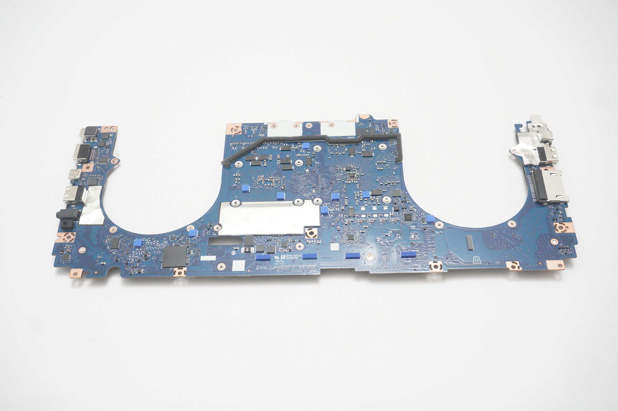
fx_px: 643
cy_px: 206
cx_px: 309
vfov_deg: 35.4
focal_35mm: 38
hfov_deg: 51.3
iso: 4000
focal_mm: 25
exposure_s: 1/30
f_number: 5.6
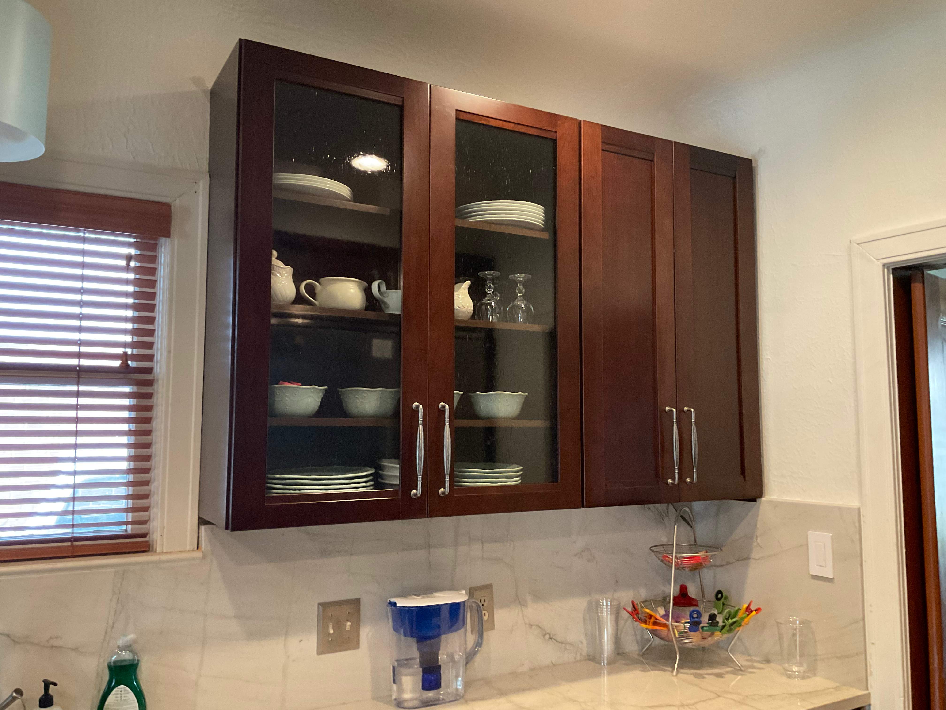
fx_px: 793
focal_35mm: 29
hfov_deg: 61.7
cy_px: 355
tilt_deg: +4.2
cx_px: 473
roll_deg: +0.5
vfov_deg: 48.2
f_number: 1.8
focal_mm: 3
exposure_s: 1/40
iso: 320
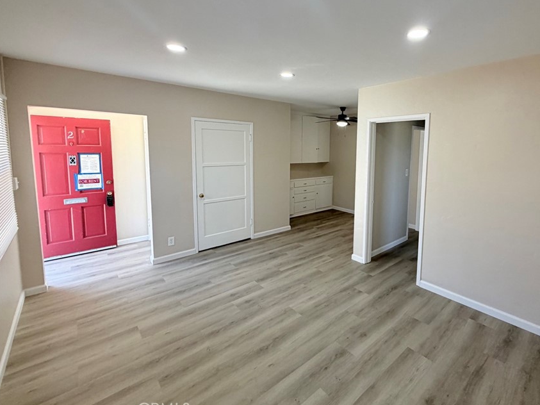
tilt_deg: -3.7
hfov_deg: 90.1
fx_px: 265
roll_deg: -1.3
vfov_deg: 74.2
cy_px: 172
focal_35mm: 17
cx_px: 320
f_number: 2.2
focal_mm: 2.22
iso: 160
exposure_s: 1/120
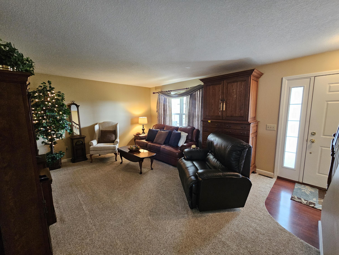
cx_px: 170
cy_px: 128
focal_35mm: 13
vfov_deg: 89.9
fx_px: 127
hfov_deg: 106.2
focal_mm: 2.2
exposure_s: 1/60
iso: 400
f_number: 2.2
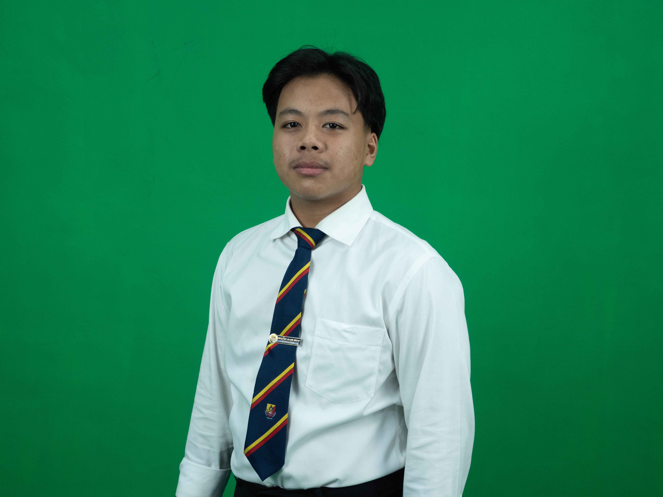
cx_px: 332
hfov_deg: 44.8
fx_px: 804
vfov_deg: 34.3
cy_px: 248
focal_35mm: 42
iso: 640
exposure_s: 1/50
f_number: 4.7
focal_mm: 21
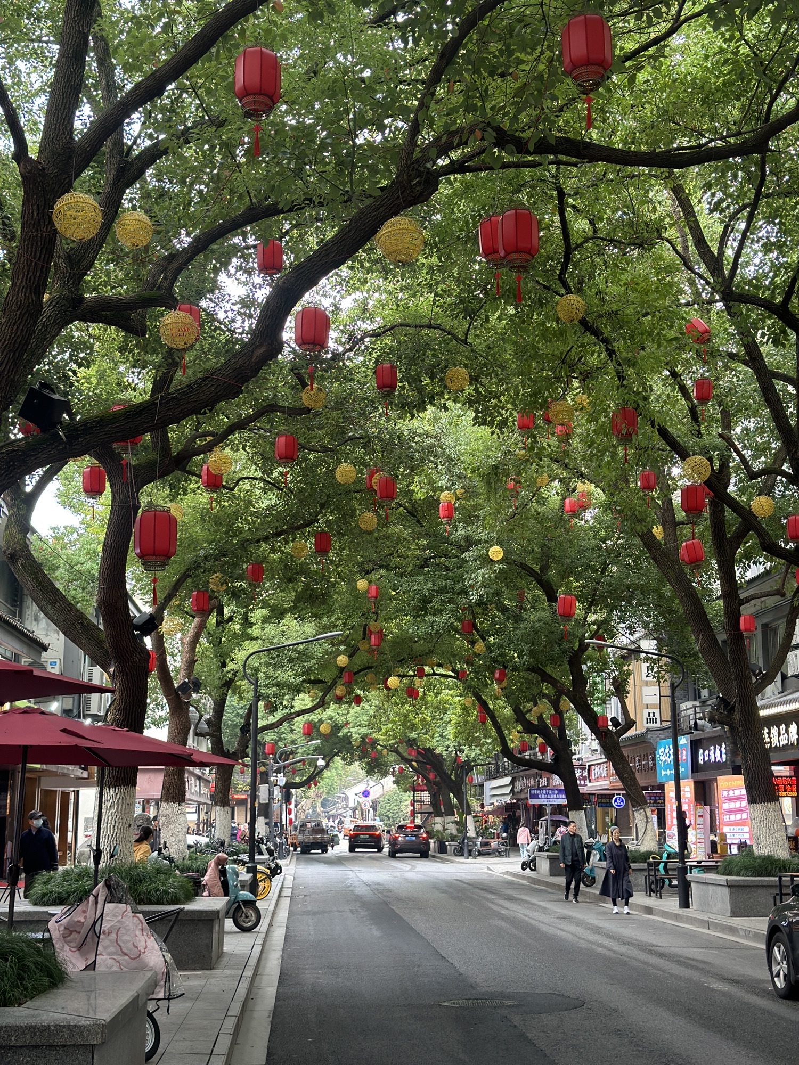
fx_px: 1477
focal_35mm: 48
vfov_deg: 39.7
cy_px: 532
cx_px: 400
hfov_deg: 30.3
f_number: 1.78
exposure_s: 1/100
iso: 125
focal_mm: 6.86
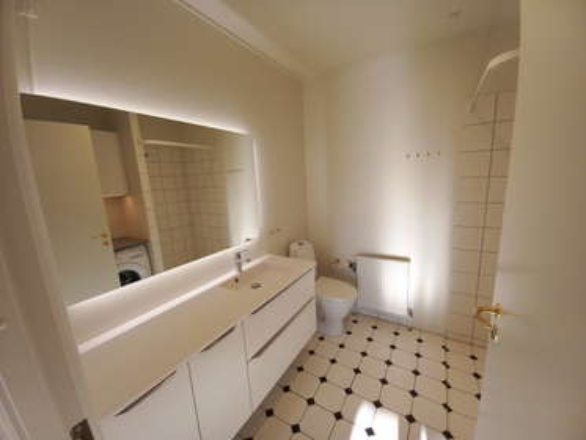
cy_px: 220
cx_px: 293
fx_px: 220
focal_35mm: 13
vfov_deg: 89.9
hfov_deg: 106.2
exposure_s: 1/100
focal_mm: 1.42
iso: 40
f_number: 2.2
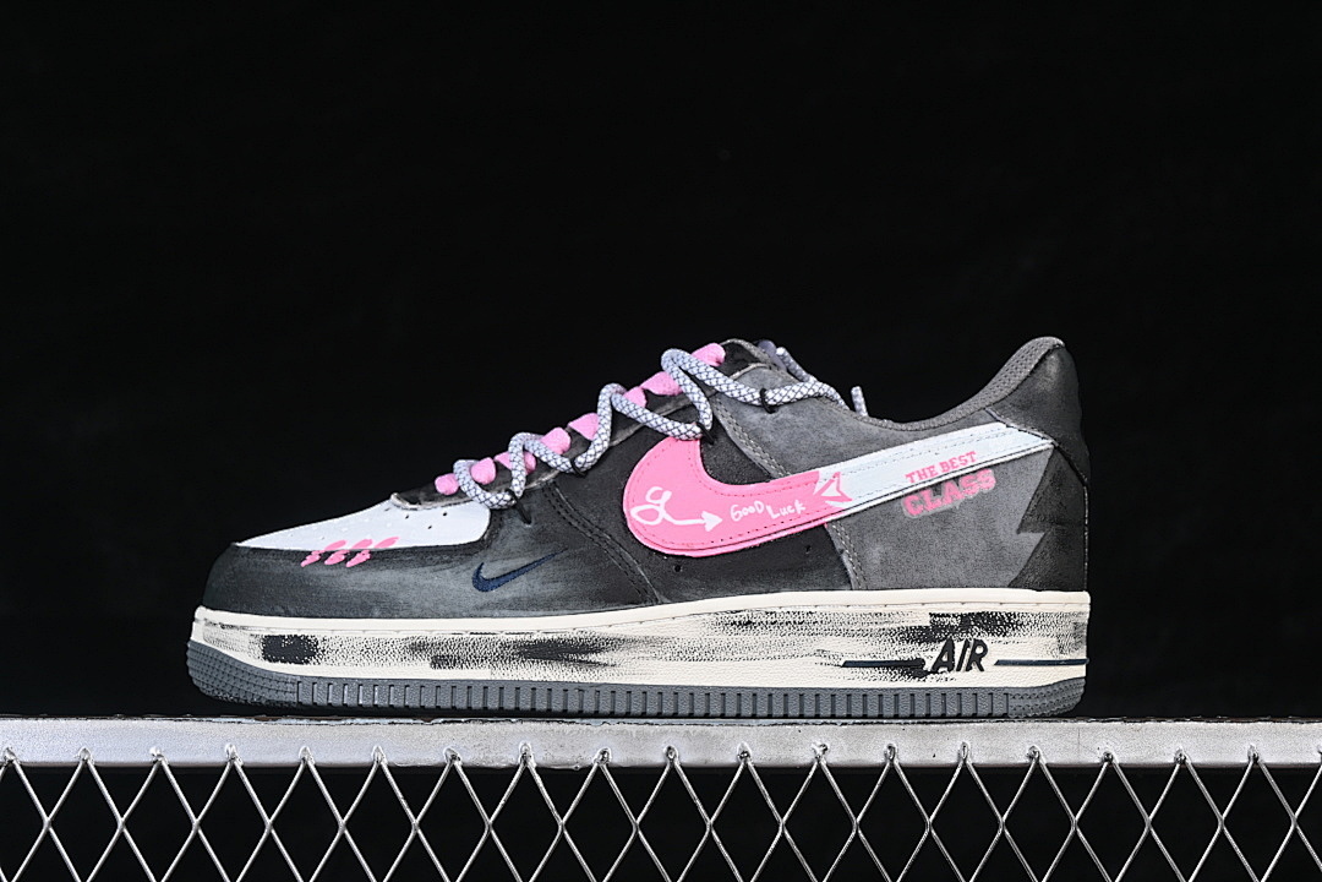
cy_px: 441
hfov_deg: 27.0
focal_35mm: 75
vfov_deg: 18.2
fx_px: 2754
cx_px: 661
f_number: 7.1
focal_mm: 50
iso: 160
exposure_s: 1/60
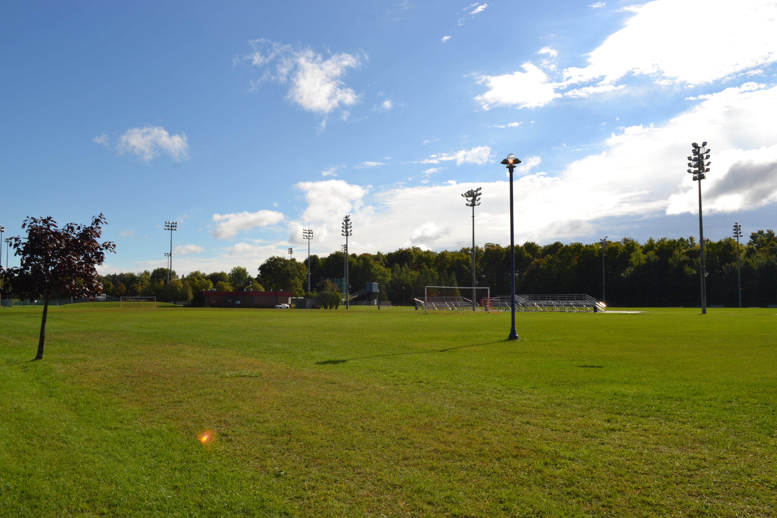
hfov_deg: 61.9
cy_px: 259
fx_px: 647
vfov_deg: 43.6
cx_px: 388
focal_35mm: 30
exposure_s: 1/200
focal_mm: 20
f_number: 11
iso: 100
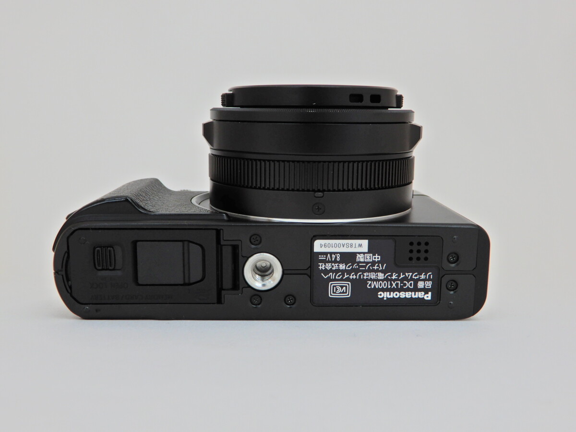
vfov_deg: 37.7
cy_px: 216
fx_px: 632
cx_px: 288
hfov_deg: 49.0
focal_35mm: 38
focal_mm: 6.8
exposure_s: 1/30
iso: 110
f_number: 4
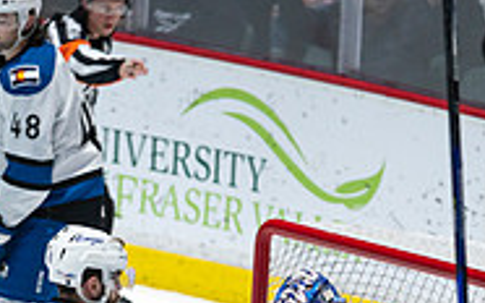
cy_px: 438
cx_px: 203
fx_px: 8401
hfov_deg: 3.3
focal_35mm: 636
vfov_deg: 2.1
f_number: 2.8
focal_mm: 200
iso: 1250
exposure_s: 1/1250
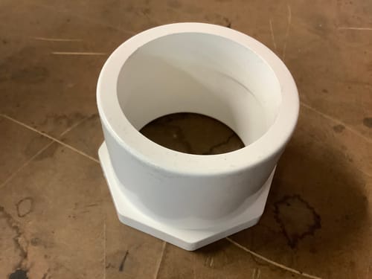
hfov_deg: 58.4
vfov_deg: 45.4
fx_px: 333
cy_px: 140
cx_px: 186
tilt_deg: -55.6
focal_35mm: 31
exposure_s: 1/33
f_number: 2.4
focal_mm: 3.3
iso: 320
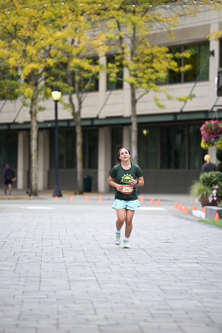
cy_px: 166
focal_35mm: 200
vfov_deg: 10.3
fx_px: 1849
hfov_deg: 6.9
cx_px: 111
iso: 640
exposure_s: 1/2000
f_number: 2.8
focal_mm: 200
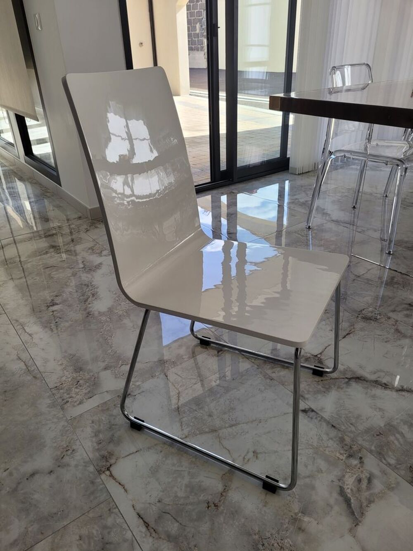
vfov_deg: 67.3
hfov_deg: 53.1
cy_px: 276
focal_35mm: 26
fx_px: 414
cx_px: 206
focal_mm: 5.4
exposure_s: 1/317
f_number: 1.8
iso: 40
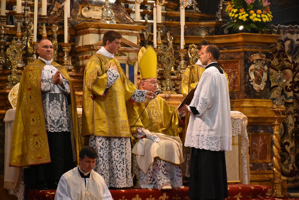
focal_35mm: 112
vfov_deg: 12.2
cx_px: 150
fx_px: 935
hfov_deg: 18.2
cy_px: 100
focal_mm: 75
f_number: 5
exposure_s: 1/125
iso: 4000
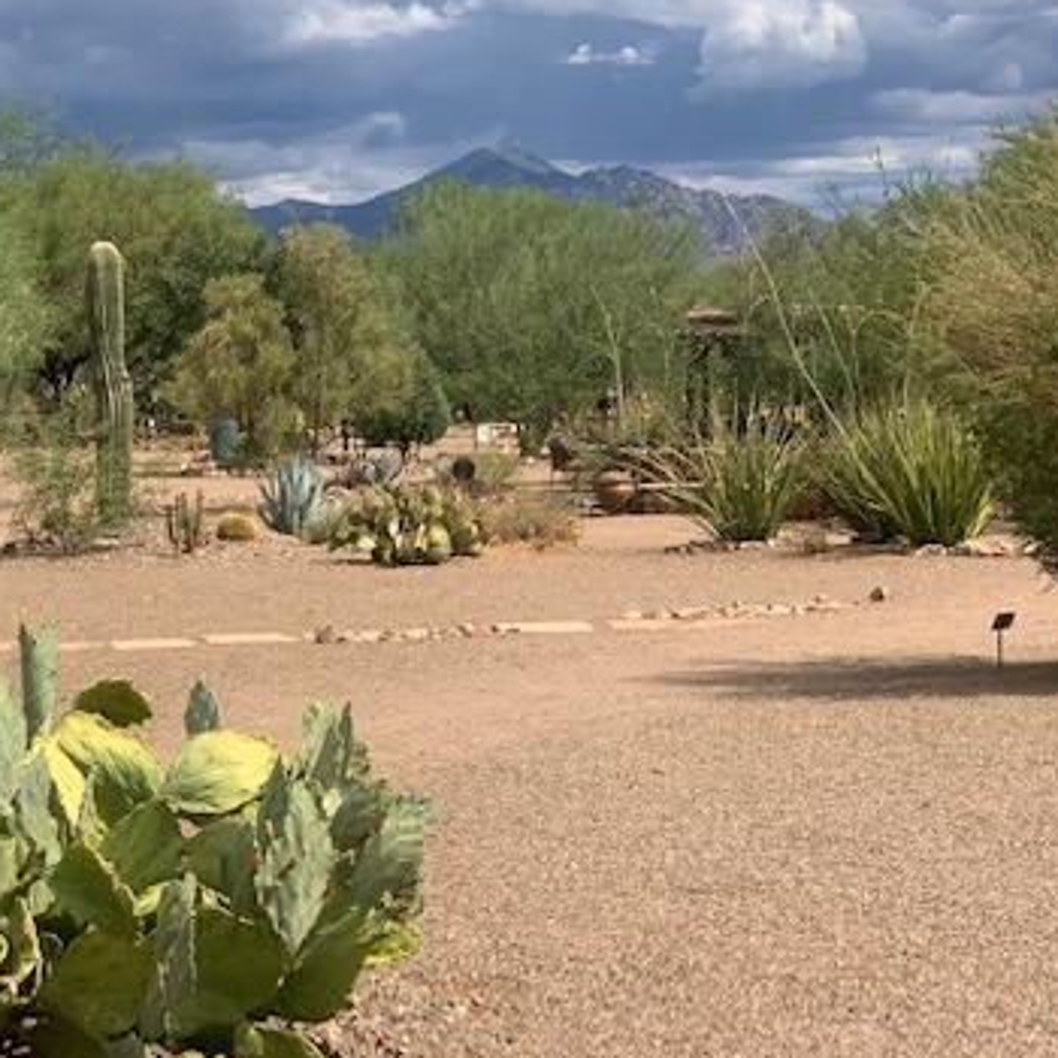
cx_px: 472
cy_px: 354
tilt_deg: +1.8
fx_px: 2905
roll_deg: -0.2
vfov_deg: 20.6
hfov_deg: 20.6
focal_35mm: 84
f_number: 2.4
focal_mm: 6
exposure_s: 1/1996
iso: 16
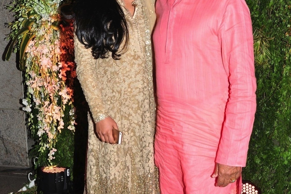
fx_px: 444
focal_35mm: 55
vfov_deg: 24.6
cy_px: 113
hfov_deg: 36.3
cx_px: 144
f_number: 8
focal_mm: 24
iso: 320
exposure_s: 1/125
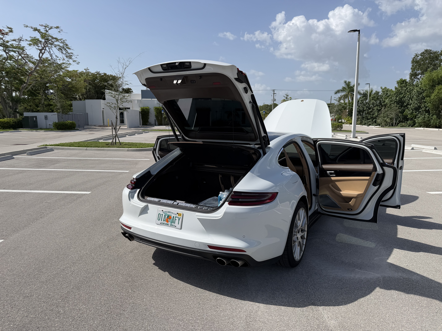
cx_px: 221
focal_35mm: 24
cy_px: 166
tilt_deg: -8.0
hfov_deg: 71.6
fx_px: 306
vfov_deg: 56.8
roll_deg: +0.3
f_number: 1.78
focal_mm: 6.76
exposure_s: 1/5714
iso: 80
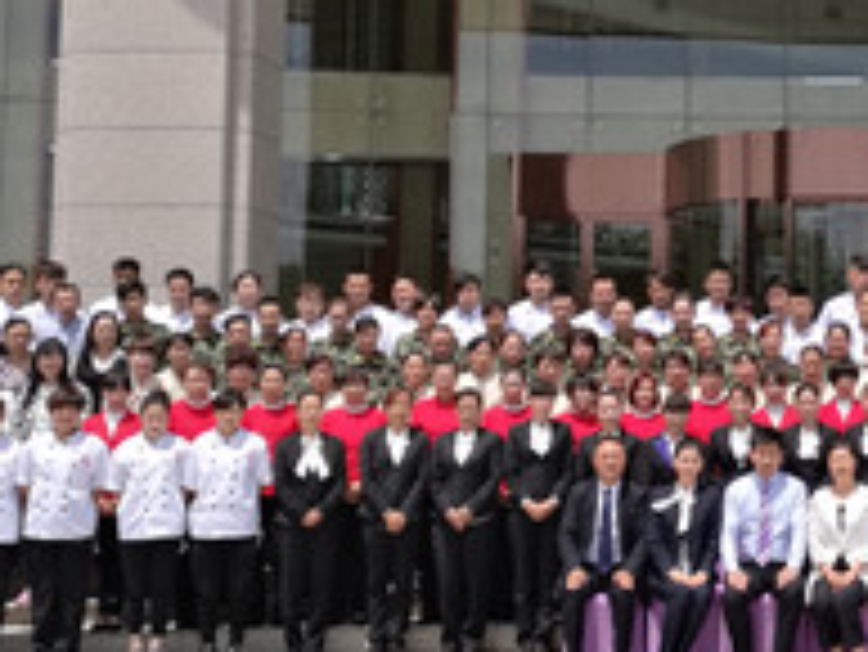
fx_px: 1756
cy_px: 250
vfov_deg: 21.0
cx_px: 792
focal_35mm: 70
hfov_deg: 26.8
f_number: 2
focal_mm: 4.04
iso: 50
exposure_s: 1/1189
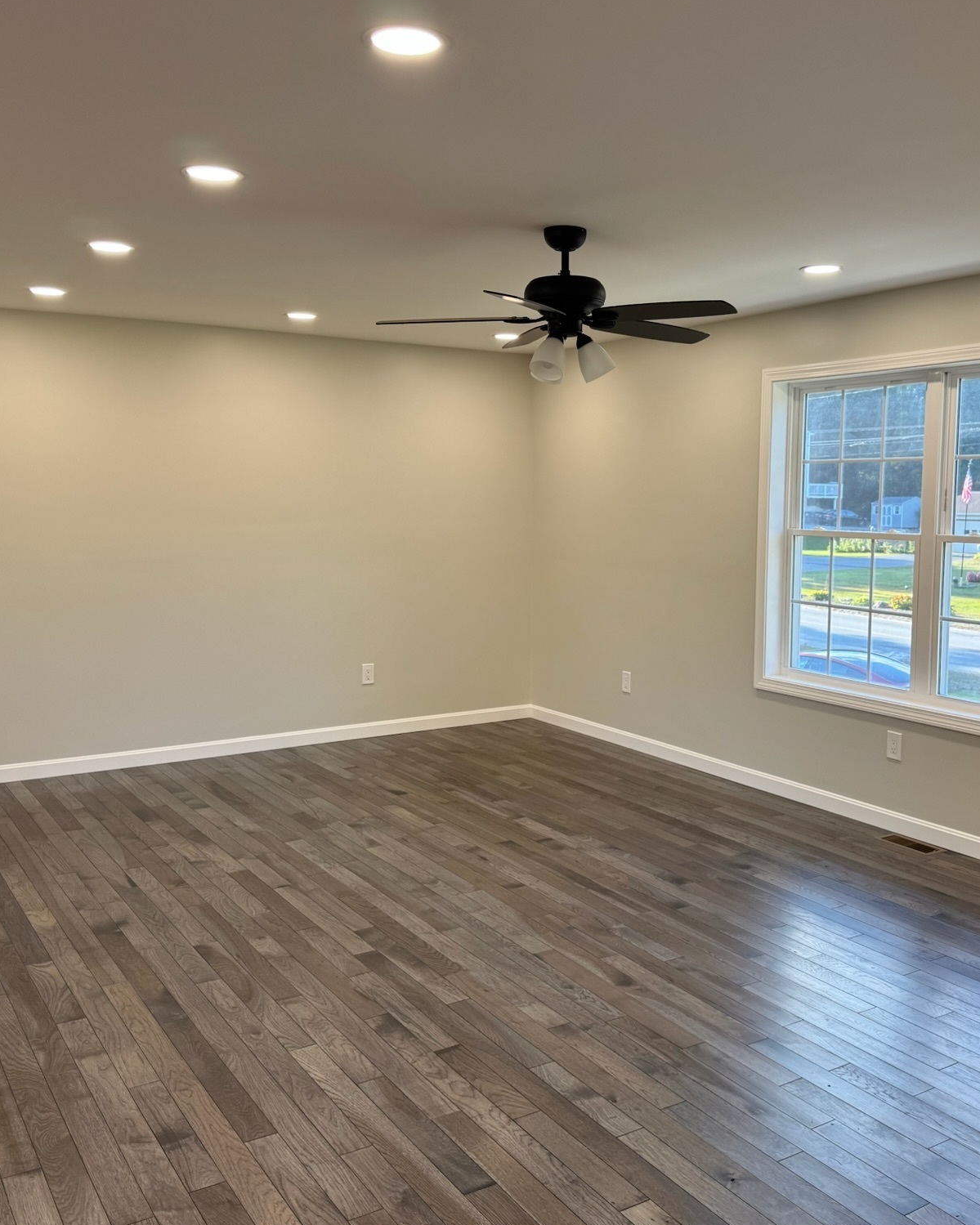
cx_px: 573
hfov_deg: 45.6
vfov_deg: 55.7
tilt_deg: -5.5
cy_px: 602
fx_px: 1160
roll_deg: -0.9
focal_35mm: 32
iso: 80
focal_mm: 6.76
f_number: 1.78
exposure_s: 1/120
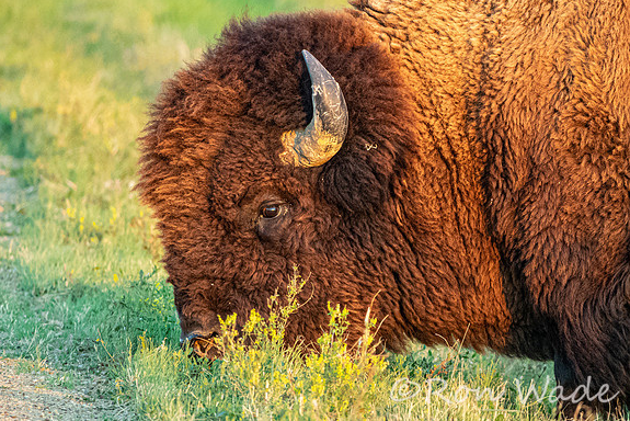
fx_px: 13989
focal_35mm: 799
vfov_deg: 1.7
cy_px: 158
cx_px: 418
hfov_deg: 2.6
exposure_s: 1/250
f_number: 4
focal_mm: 219.33
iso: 2000
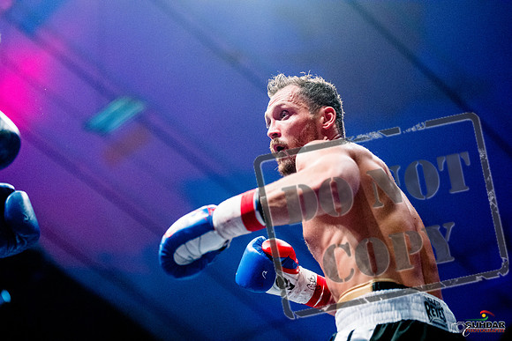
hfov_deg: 27.0
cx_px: 256
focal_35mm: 75
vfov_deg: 18.2
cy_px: 170
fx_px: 1067
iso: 6400
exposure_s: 1/1600
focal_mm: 50
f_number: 1.4
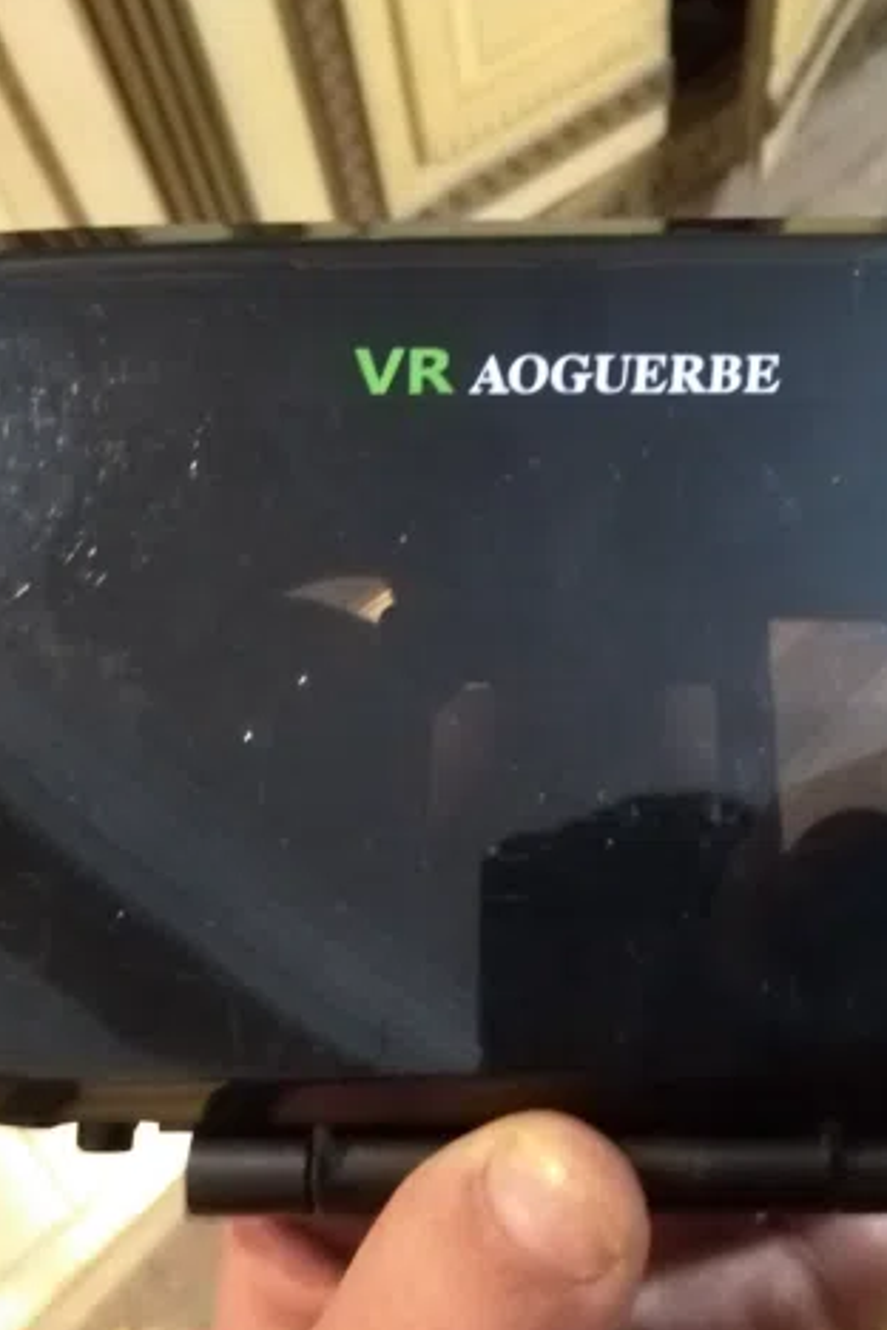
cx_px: 574
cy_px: 668
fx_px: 1367
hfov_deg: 35.7
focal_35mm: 37
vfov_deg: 51.9
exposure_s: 1/15
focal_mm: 3.59
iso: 1808
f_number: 1.8
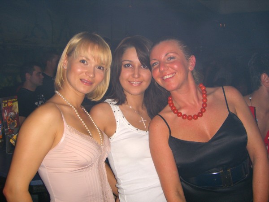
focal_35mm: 38
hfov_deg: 49.0
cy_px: 101
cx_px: 134
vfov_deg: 37.7
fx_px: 295
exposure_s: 1/60
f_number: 2.8
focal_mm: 7.9
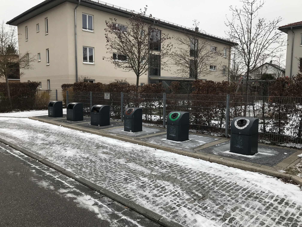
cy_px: 114
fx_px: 244
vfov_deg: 49.7
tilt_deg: -5.6
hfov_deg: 63.4
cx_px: 151
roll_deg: +0.2
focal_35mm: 28
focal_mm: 3.99
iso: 20
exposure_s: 1/307
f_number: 1.8
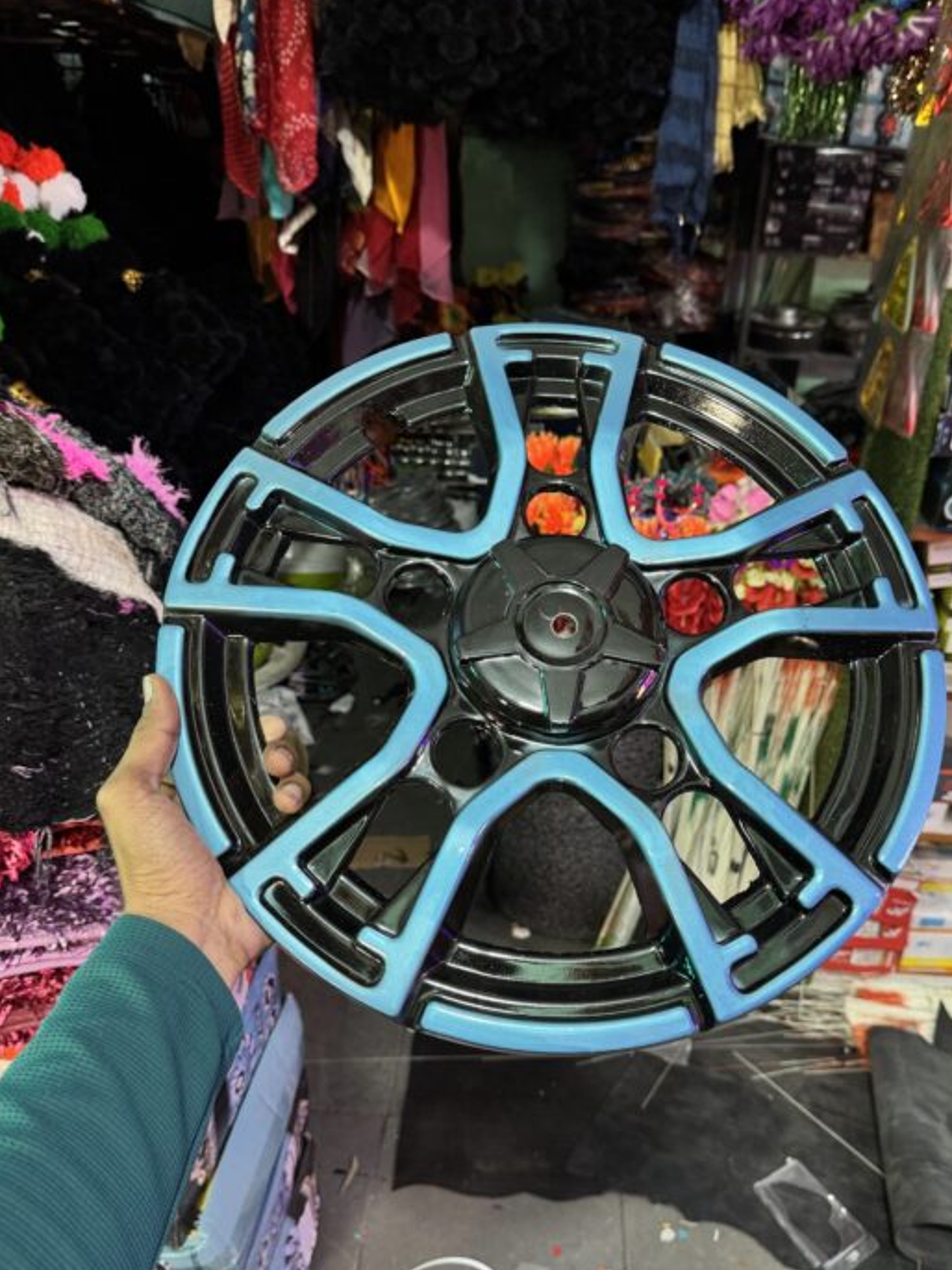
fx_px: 1027
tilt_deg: -24.2
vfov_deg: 63.4
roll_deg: -4.2
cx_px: 524
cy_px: 687
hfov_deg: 49.6
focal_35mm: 28
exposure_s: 1/50
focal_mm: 6.76
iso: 200
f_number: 1.78
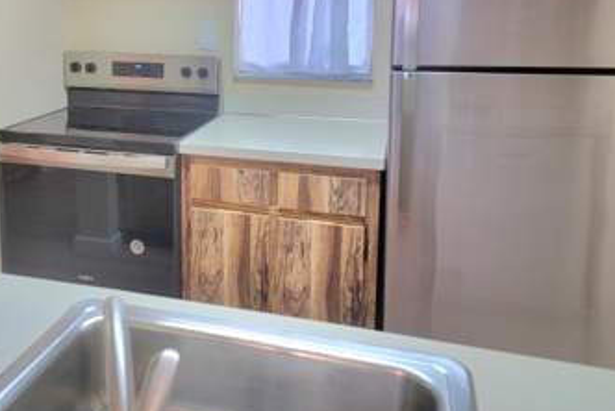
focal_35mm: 36
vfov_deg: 35.8
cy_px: 86
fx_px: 616
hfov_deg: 51.9
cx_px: 195
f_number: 1.8
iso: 100
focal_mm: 6.7
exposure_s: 1/120
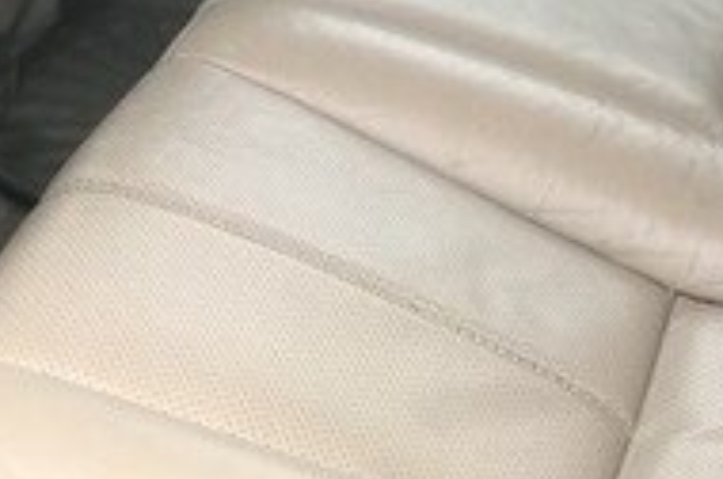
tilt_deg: -20.3
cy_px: -156
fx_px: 3108
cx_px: 236
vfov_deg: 8.7
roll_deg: +4.5
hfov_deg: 13.2
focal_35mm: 155
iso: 100
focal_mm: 6.6
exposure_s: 1/50
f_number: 2.8
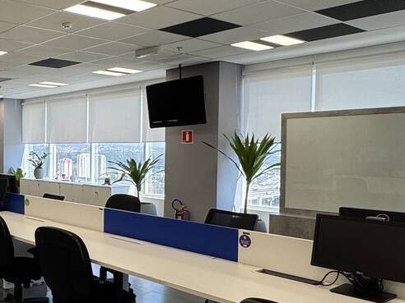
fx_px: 480
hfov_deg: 41.7
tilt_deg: -1.9
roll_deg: +0.3
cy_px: 169
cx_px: 33
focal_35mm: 41
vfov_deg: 35.1
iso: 80
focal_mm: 2.22
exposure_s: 1/120
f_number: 2.2
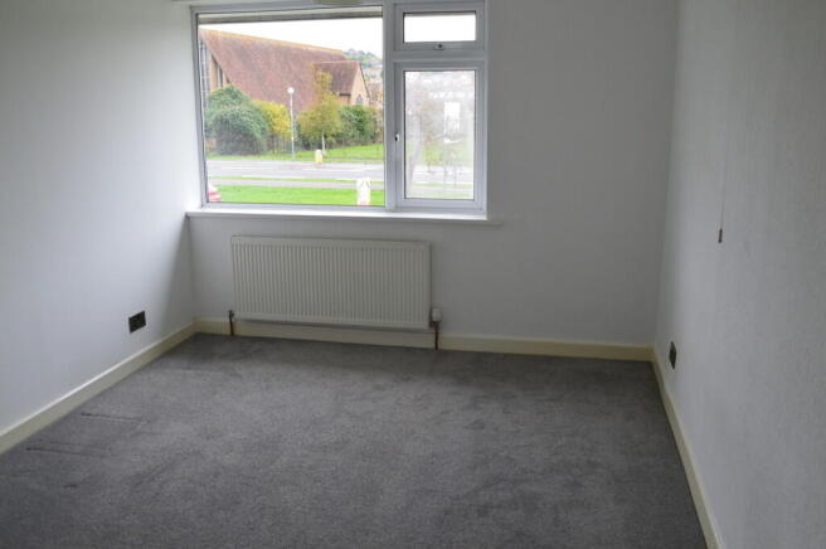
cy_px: 274
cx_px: 413
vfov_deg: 41.6
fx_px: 722
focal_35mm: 32
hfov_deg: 59.5
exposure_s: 1/40
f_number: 7.1
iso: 400
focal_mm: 21
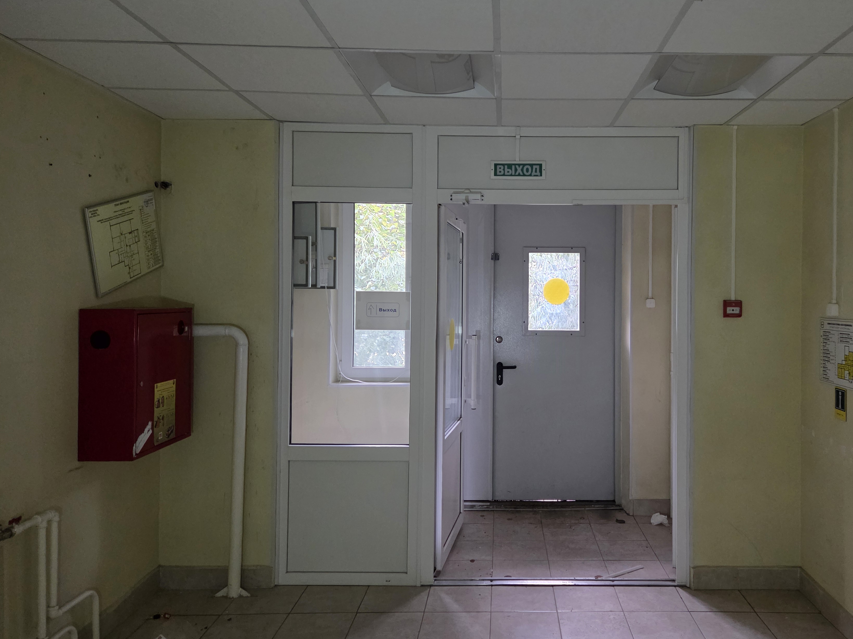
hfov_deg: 62.9
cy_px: 295
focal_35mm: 28
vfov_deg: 49.7
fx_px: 690
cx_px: 511
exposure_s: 1/100
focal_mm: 5.4
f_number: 1.8
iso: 800
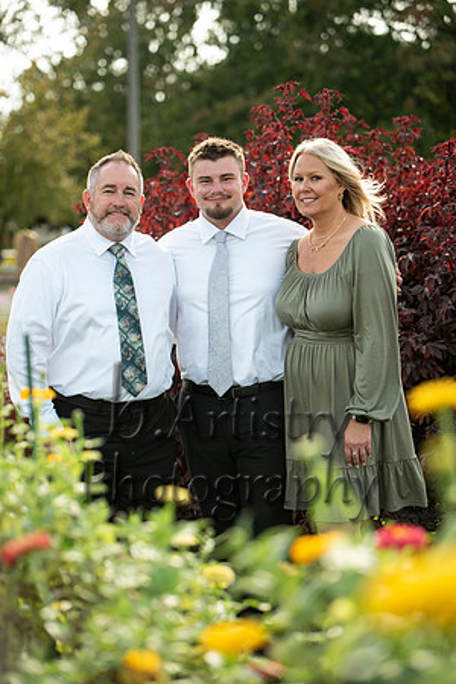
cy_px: 342
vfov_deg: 22.1
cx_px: 228
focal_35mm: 92
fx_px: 1748
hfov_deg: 14.9
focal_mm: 92
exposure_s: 1/320
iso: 125
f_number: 2.8
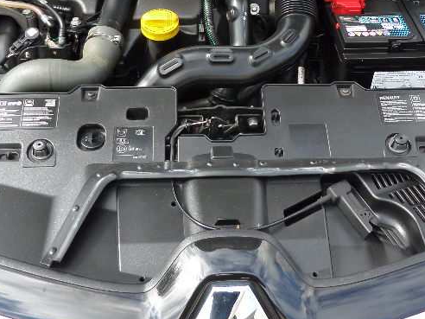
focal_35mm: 50
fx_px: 614
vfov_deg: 28.7
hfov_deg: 38.2
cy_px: 78
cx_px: 212
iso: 80
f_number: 3.1
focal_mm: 4.3
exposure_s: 1/180
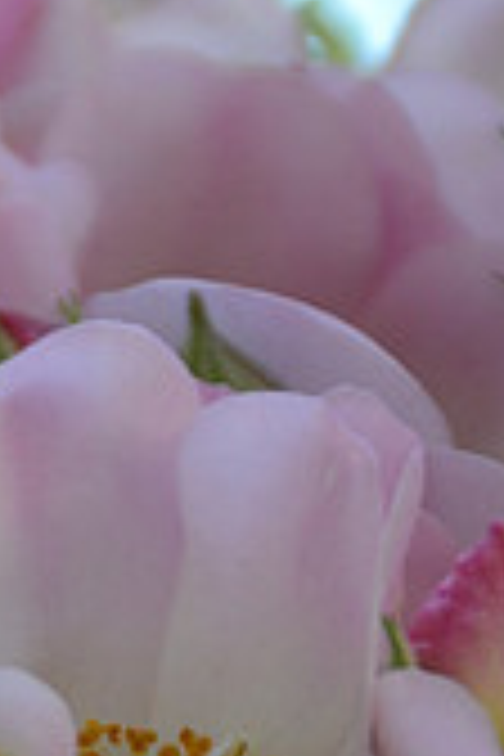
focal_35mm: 1033
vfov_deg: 2.0
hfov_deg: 1.3
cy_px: 765
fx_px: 21691
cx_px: -58
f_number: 5.6
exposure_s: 1/125
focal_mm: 200
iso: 400
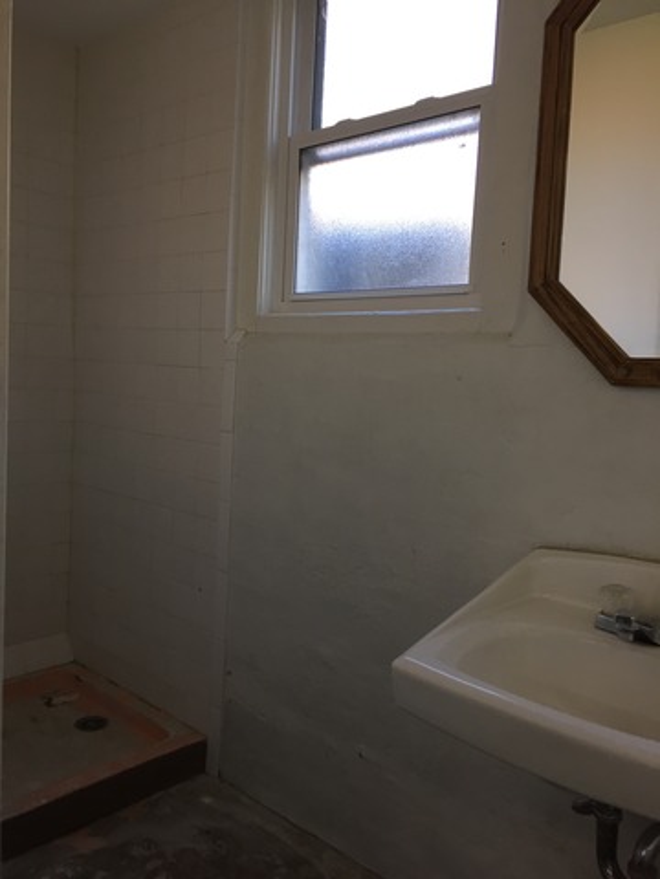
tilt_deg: -4.3
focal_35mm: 29
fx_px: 737
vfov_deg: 61.7
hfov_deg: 48.2
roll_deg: -2.9
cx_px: 330
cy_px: 440
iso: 32
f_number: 2.2
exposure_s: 1/30
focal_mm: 4.15
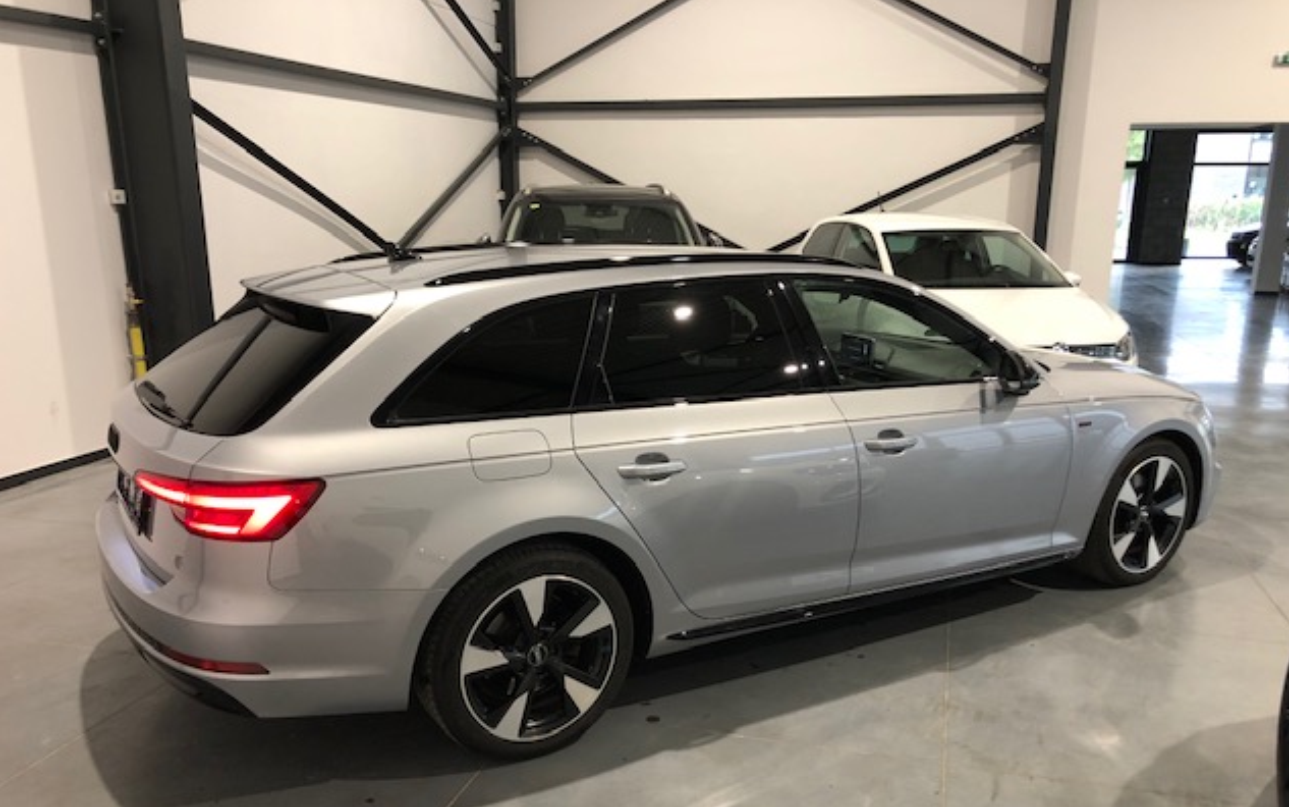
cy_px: 483
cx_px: 646
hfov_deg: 62.9
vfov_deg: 41.7
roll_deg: +0.1
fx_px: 1054
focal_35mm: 30
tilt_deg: -16.2
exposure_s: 1/17
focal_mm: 3.99
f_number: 1.8
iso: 40
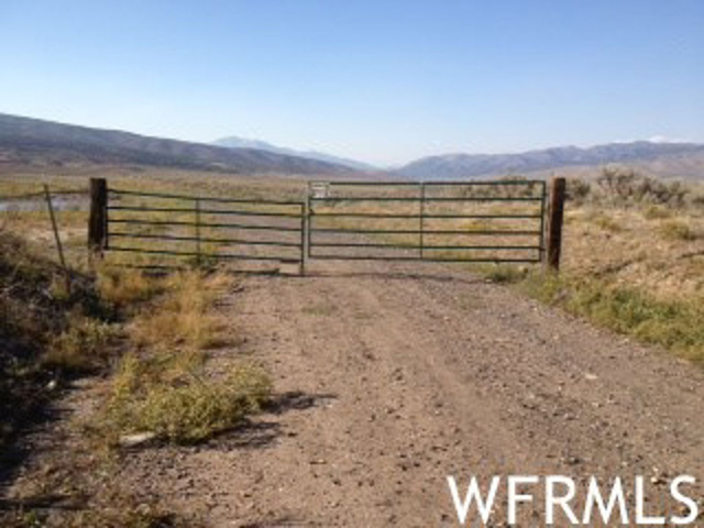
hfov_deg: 52.6
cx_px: 352
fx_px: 712
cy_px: 264
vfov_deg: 40.7
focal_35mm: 35
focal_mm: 4.28
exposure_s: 1/1314
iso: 64
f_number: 2.4
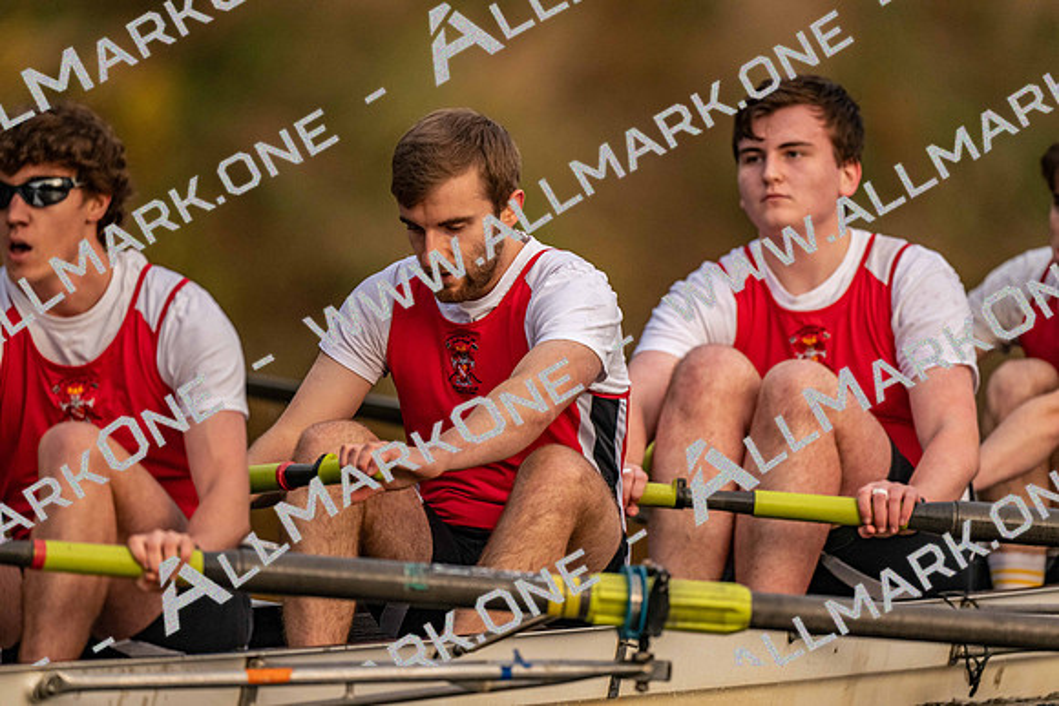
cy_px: 353
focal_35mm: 600
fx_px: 17653
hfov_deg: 3.4
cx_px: 530
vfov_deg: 2.3
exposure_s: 1/2500
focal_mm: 600
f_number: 4
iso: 2800
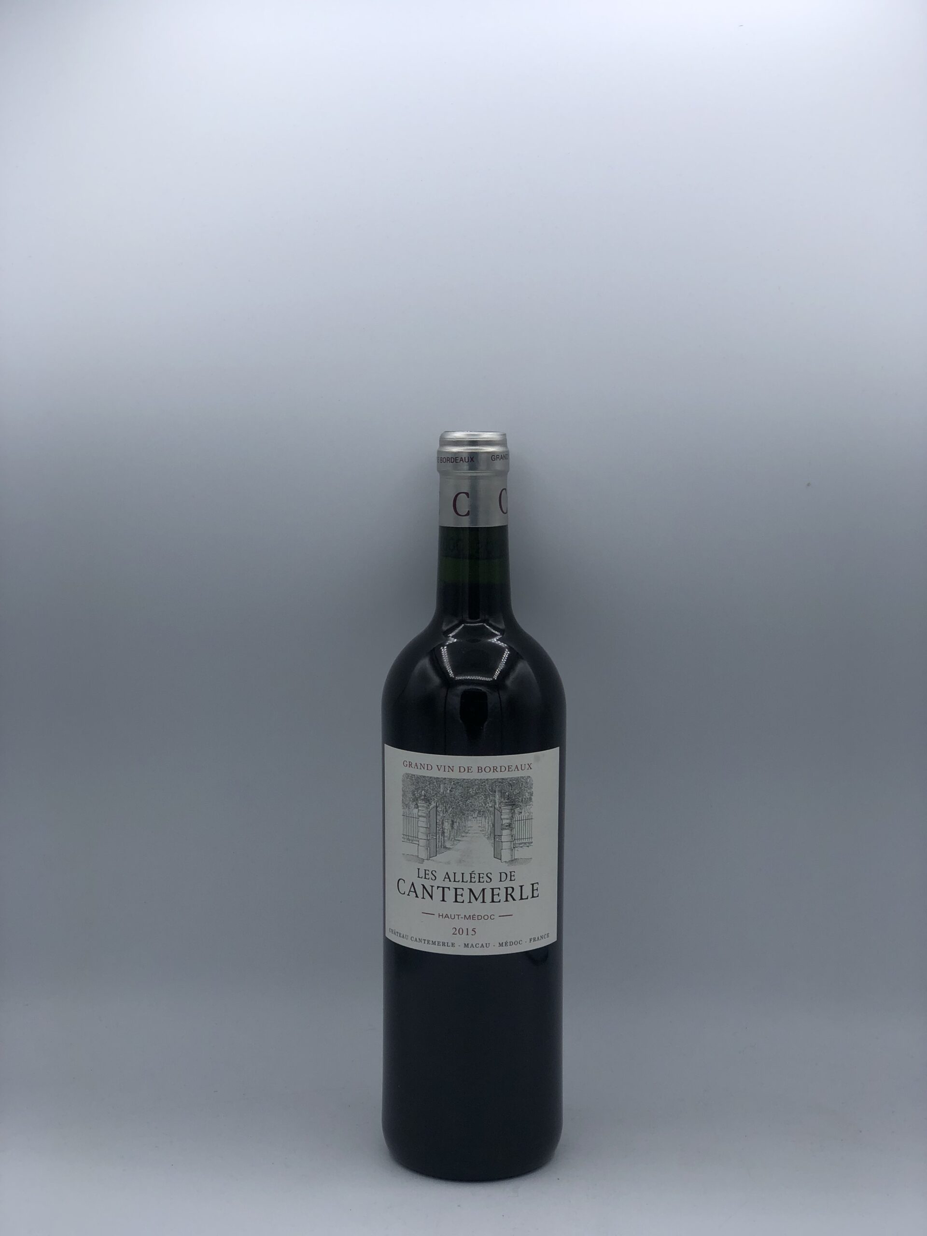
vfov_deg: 36.8
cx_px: 464
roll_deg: -1.0
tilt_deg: -6.2
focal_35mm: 52
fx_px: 1857
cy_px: 618
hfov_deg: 28.0
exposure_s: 1/649
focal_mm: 6
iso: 16
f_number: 2.4
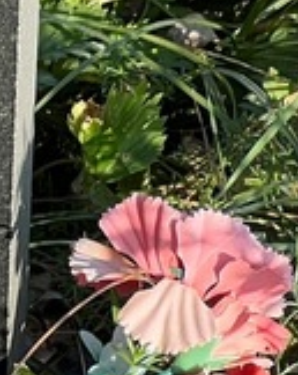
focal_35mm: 372
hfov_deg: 4.1
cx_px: -395
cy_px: -125
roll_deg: +1.6
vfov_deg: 5.2
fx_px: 4113
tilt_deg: -32.9
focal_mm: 9
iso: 32
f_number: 2.8
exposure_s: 1/199
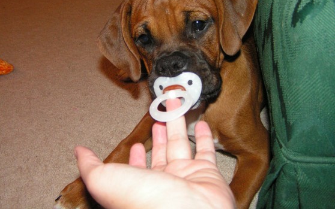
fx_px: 374
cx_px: 166
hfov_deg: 48.2
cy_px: 83
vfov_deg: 31.2
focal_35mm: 41
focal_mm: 6.3
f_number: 2.8
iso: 200
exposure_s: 1/40
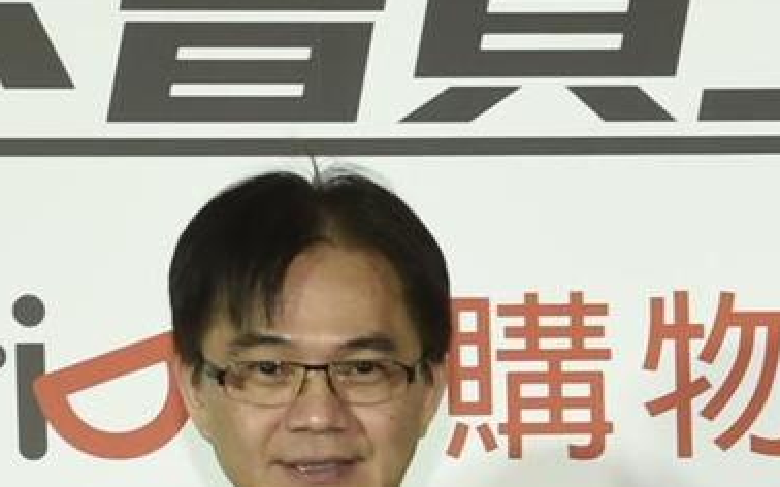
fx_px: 5504
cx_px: 1034
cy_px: 1130
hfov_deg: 8.0
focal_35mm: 259
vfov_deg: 4.9
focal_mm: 48
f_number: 4.5
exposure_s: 1/125
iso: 800
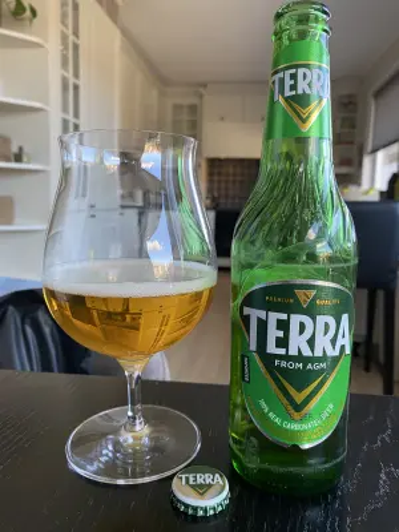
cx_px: 200
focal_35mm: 26
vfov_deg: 67.3
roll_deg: -2.1
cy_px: 266
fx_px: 400
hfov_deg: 53.1
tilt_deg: -7.1
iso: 125
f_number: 1.8
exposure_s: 1/92
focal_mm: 4.25
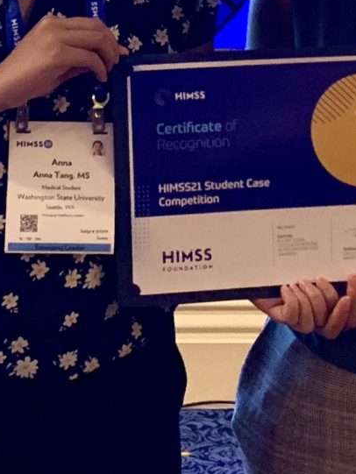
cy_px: -160
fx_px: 1686
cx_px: 241
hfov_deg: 12.0
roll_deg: -0.3
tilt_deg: -5.7
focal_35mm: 123
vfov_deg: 15.2
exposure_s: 1/60
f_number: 1.8
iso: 160
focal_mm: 4.25
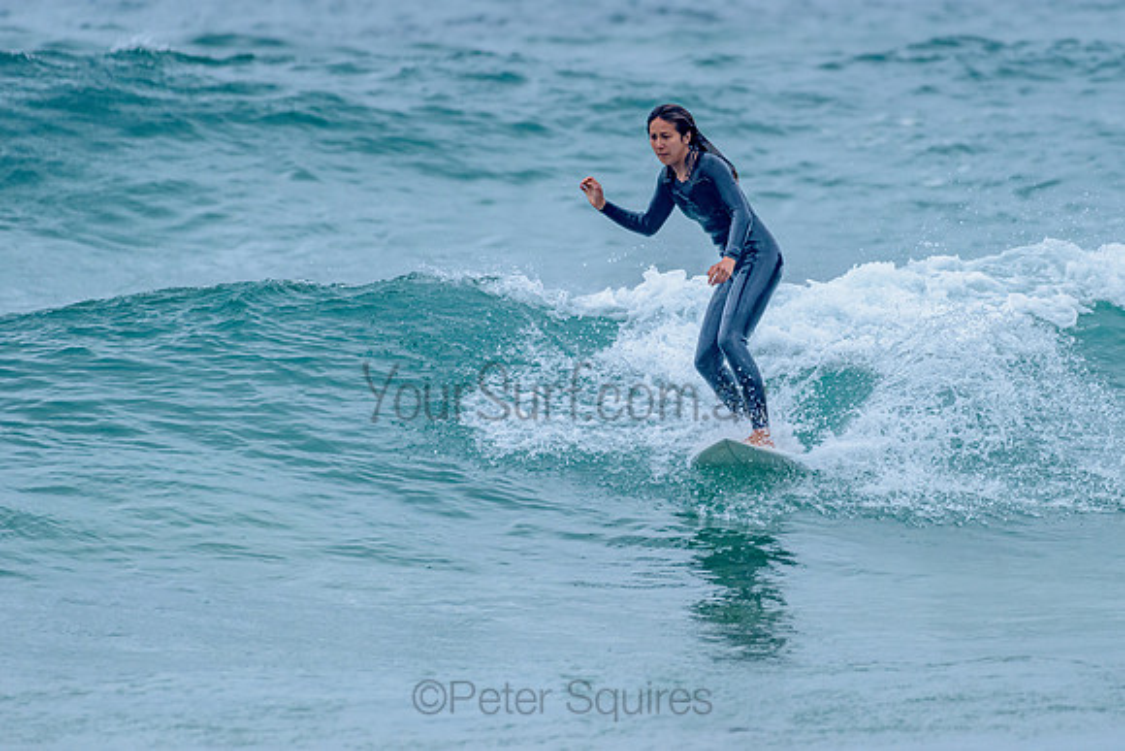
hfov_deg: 3.3
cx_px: 684
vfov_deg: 2.2
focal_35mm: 628
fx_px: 19621
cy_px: 297
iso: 800
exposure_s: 1/2000
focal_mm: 500
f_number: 5.6
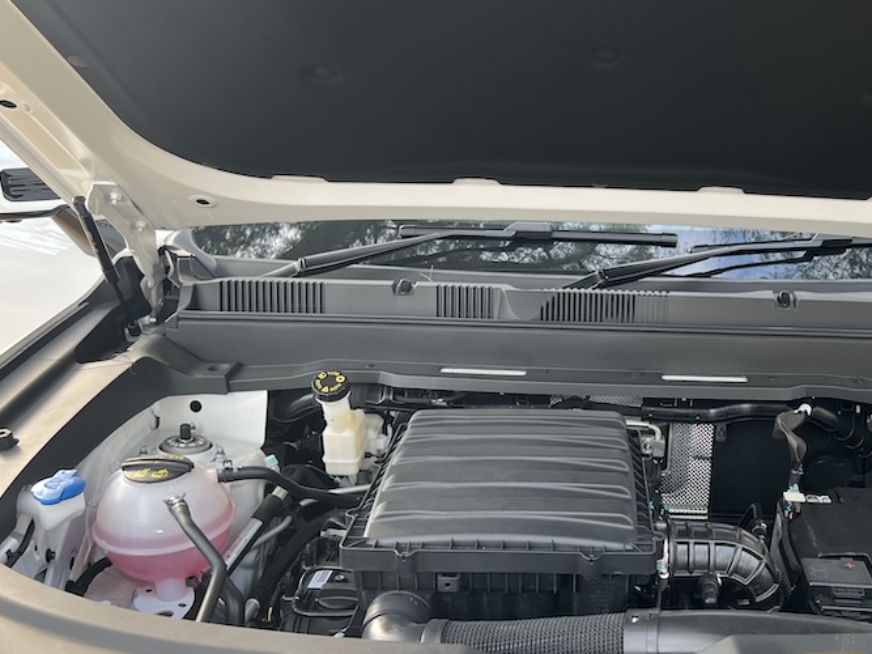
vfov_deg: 36.7
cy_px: 373
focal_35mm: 39
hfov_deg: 46.8
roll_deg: -2.0
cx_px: 609
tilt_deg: -20.1
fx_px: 982
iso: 64
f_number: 1.5
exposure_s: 1/121
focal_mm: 5.7
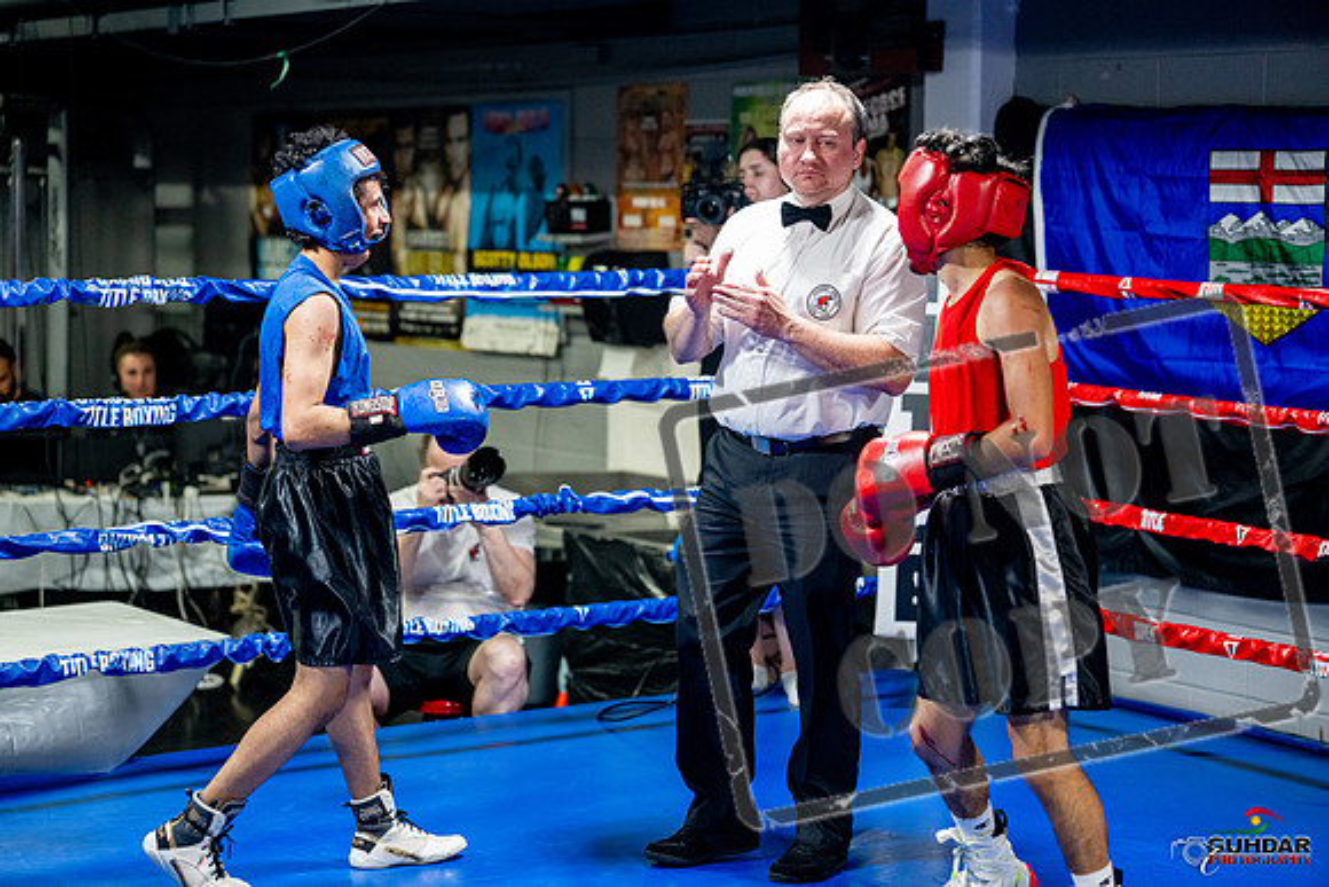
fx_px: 2585
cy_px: 444
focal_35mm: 70
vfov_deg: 19.5
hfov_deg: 28.8
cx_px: 664
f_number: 2
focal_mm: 70
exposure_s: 1/800
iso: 4000
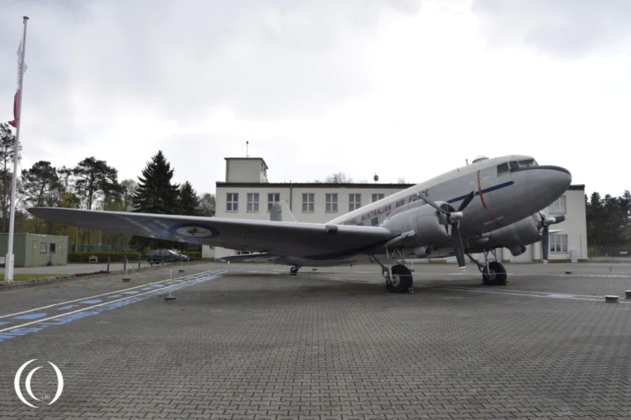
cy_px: 210
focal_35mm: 27
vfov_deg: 47.9
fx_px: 473
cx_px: 316
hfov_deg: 67.4
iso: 220
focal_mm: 18
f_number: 8
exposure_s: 1/250
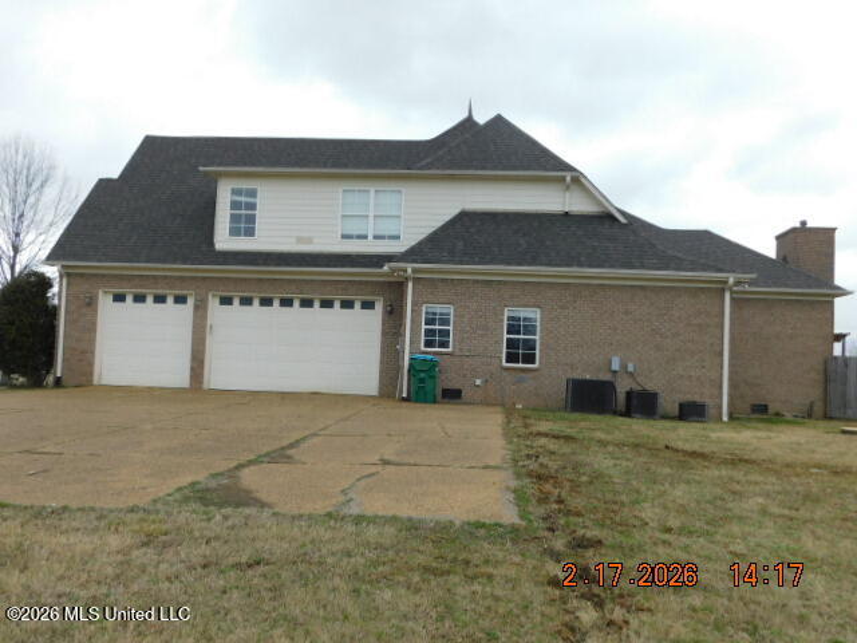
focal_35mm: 30
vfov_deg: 46.8
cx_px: 428
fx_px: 743
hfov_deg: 60.0
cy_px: 322
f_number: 3.2
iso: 125
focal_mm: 5.3
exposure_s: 1/500
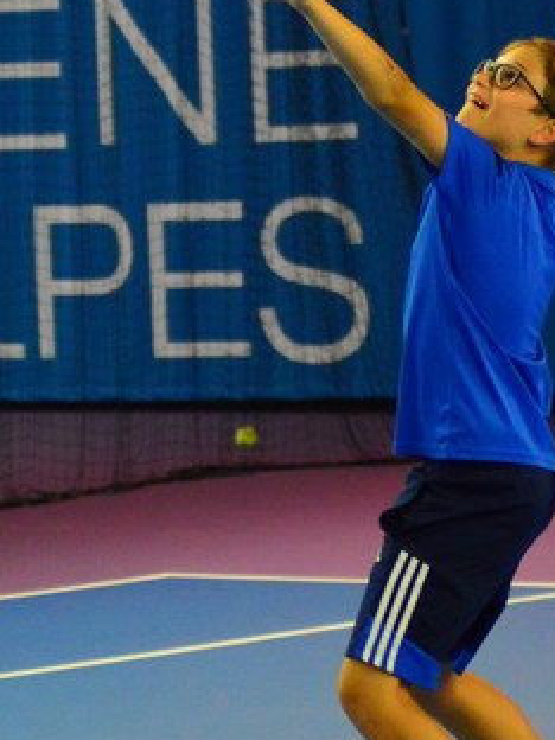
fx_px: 7076
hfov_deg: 4.5
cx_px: 455
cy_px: 148
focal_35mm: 331
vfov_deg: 6.0
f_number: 4
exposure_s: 1/320
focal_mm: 70
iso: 3200
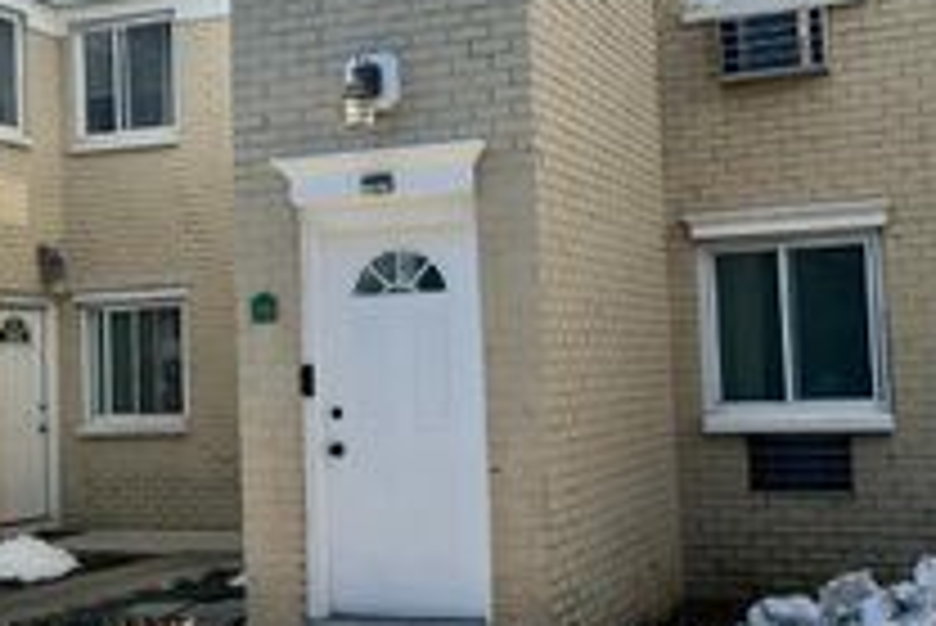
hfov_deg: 33.4
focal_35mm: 60
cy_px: 272
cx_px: 423
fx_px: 1561
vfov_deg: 22.6
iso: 80
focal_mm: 6.86
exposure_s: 1/1692
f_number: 1.78
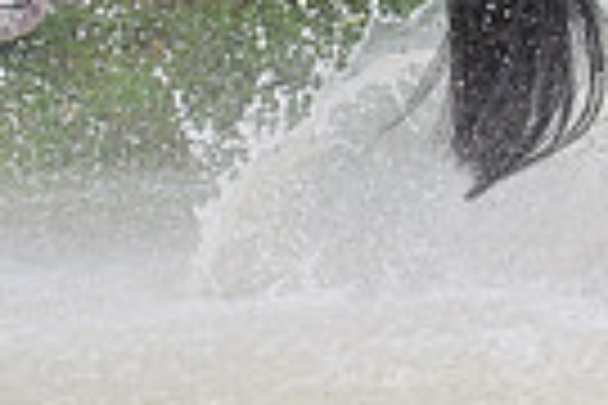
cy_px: -214
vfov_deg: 3.2
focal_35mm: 435
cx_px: 1198
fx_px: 7346
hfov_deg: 4.7
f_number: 5.6
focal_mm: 101
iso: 1250
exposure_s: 1/1250
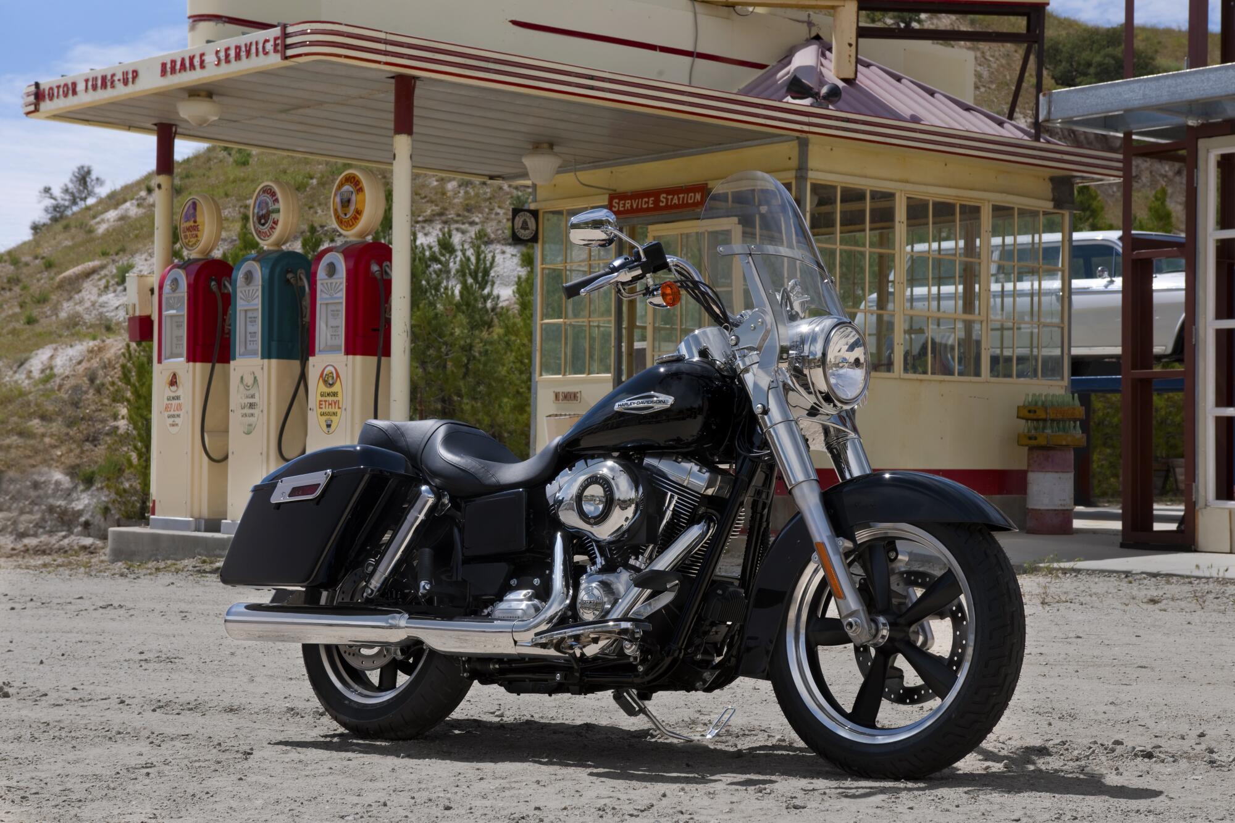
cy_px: 412
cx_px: 618
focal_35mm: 65
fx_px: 2230
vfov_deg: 20.9
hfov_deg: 31.0
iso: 100
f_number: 11
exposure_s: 1/200
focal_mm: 65
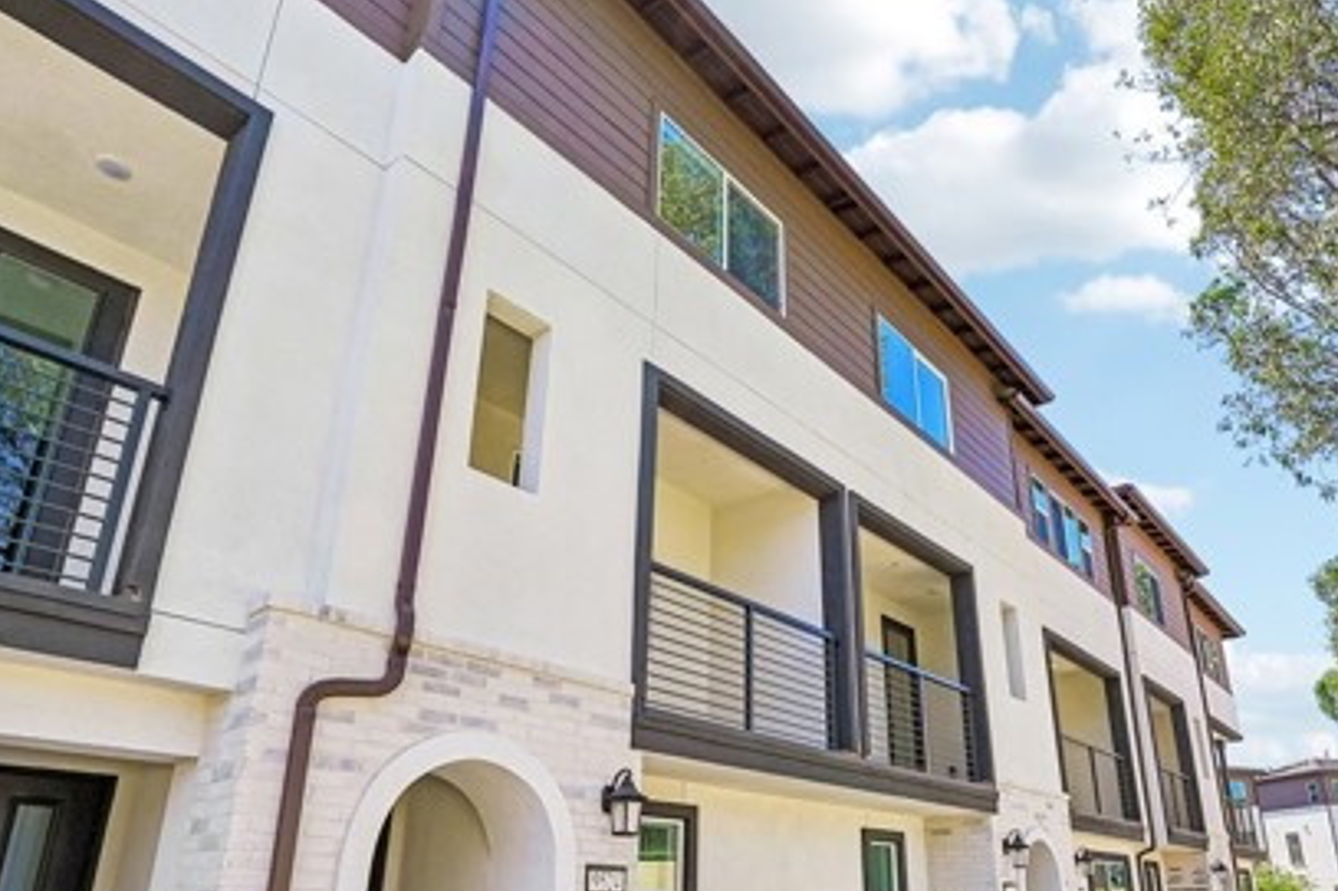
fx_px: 817
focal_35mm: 22
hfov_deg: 78.5
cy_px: 589
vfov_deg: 56.1
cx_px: 723
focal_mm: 14
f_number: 8
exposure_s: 1/320
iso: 125
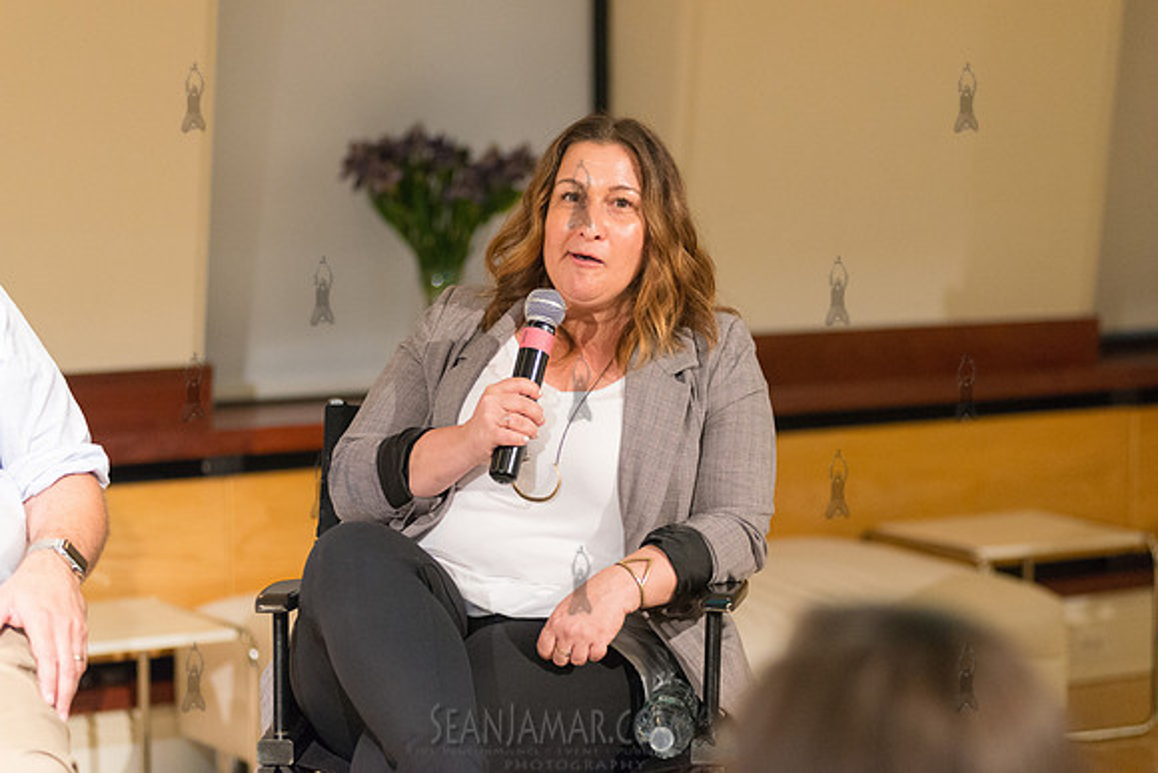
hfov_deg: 22.1
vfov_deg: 14.9
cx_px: 579
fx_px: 2960
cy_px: 386
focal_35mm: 92
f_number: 2.8
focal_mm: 92
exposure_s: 1/200
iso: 4000
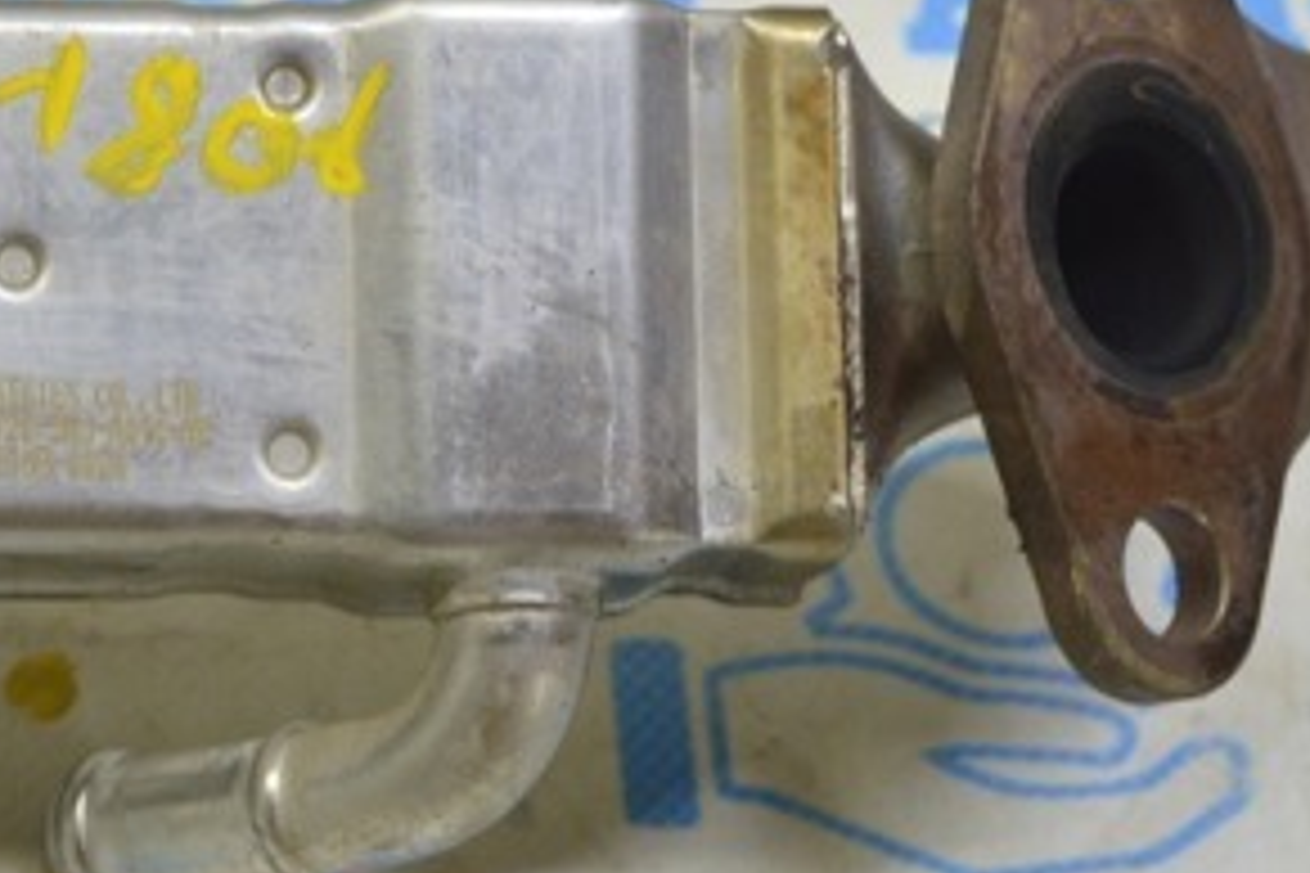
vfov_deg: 10.4
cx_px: 54
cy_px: 223
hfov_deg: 15.3
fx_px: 4803
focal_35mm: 132
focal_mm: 40
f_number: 5.6
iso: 400
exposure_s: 1/25
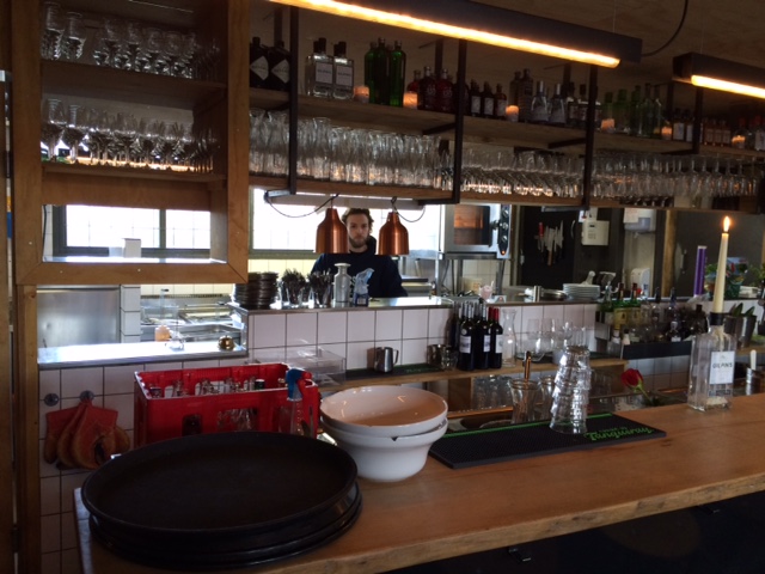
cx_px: 382
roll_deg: -0.1
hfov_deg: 61.7
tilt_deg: -4.2
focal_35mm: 29
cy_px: 287
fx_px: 641
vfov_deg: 48.2
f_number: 2.2
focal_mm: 4.15
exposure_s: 1/30
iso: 125
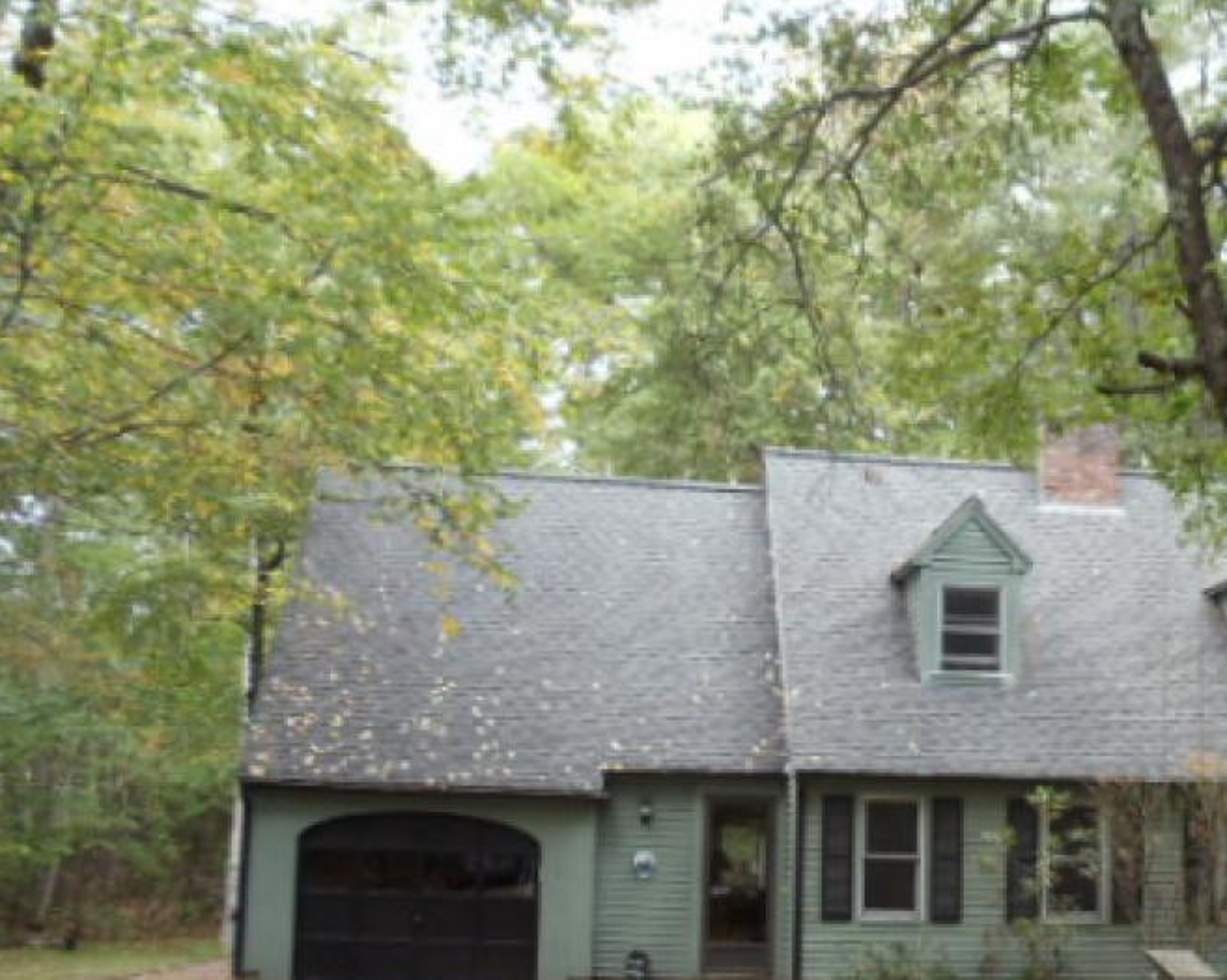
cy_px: 637
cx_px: 921
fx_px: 2432
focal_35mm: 67
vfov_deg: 22.7
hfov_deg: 27.9
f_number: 3.5
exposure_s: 1/60
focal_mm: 6
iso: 200
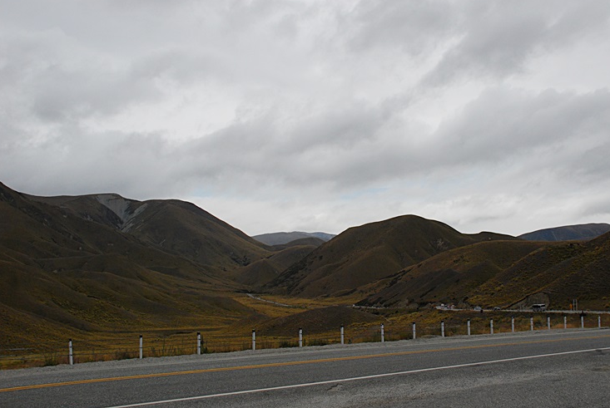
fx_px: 611
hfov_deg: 53.0
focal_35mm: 36
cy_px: 212
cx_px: 327
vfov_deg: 37.0
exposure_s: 1/2500
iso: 400
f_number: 6.3
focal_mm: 22
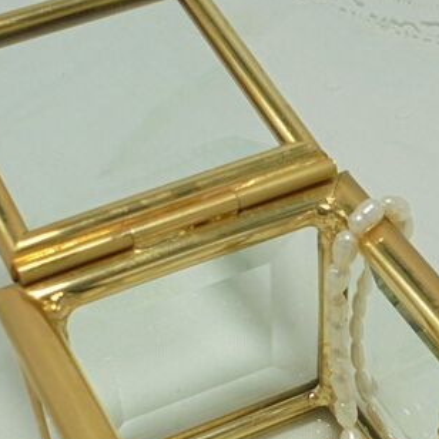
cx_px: 294
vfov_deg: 22.0
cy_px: 463
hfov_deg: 23.0
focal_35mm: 75
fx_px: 1076
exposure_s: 1/125
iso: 100
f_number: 3.7
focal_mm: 5.3
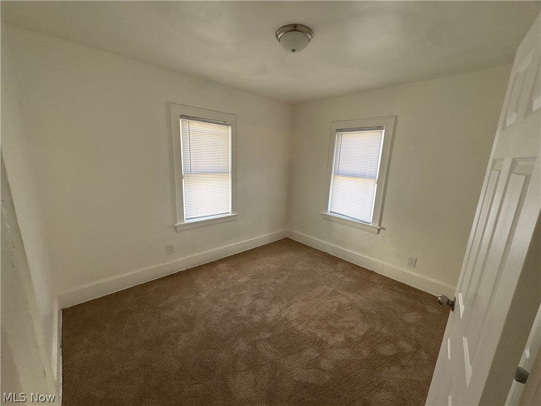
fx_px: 219
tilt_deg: -11.2
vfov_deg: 85.7
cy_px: 203
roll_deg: -1.8
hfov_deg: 102.1
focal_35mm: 14
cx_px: 270
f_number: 2.2
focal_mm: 2.22
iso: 125
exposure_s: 1/99
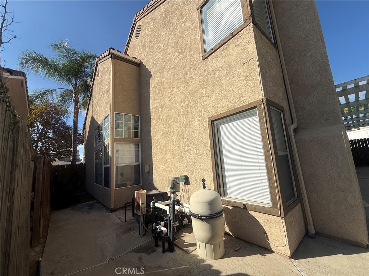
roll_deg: +3.7
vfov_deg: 85.7
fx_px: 149
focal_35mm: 14
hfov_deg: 102.1
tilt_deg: +9.5
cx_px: 184
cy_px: 138
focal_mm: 2.22
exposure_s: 1/5155
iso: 50
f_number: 2.2
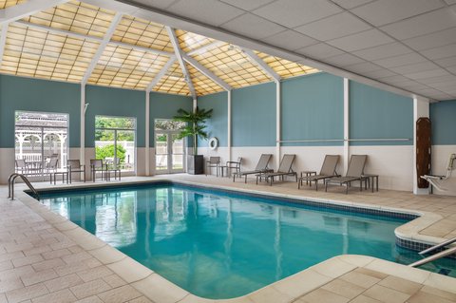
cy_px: 152
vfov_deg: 53.0
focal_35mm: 24
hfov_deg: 73.8
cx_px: 228
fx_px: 304
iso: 100
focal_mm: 24
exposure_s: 1/30
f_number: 9
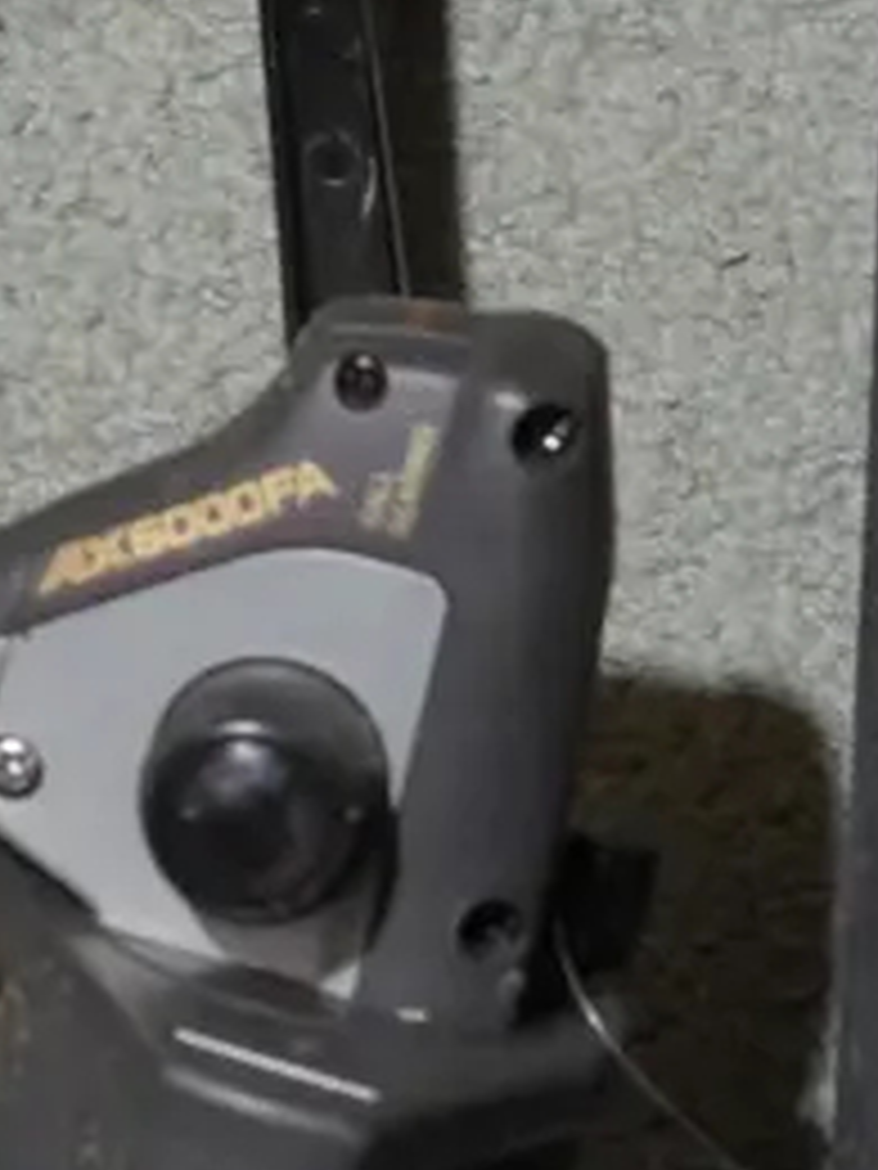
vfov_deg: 7.1
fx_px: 9334
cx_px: 11
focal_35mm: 276
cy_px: -112
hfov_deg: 5.4
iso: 1250
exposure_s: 1/80
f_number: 5.5
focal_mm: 35
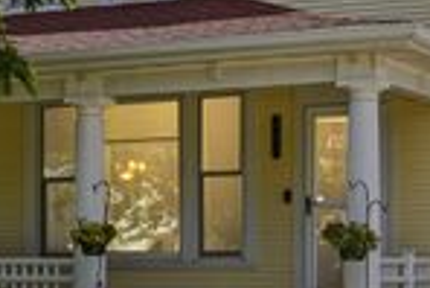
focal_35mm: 118
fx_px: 1411
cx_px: 116
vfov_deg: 11.5
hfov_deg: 17.2
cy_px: -16
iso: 400
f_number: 9
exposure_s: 1/640
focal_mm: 35
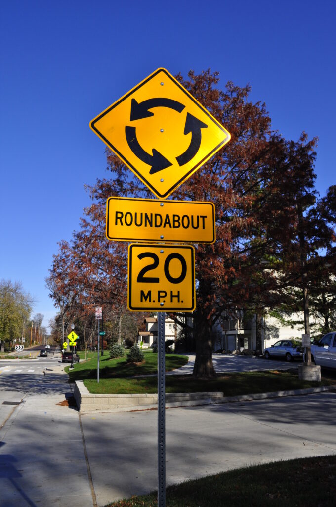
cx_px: 168
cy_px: 254
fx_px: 421
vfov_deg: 62.0
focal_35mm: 30
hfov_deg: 43.5
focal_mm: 20
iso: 200
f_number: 11
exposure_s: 1/400
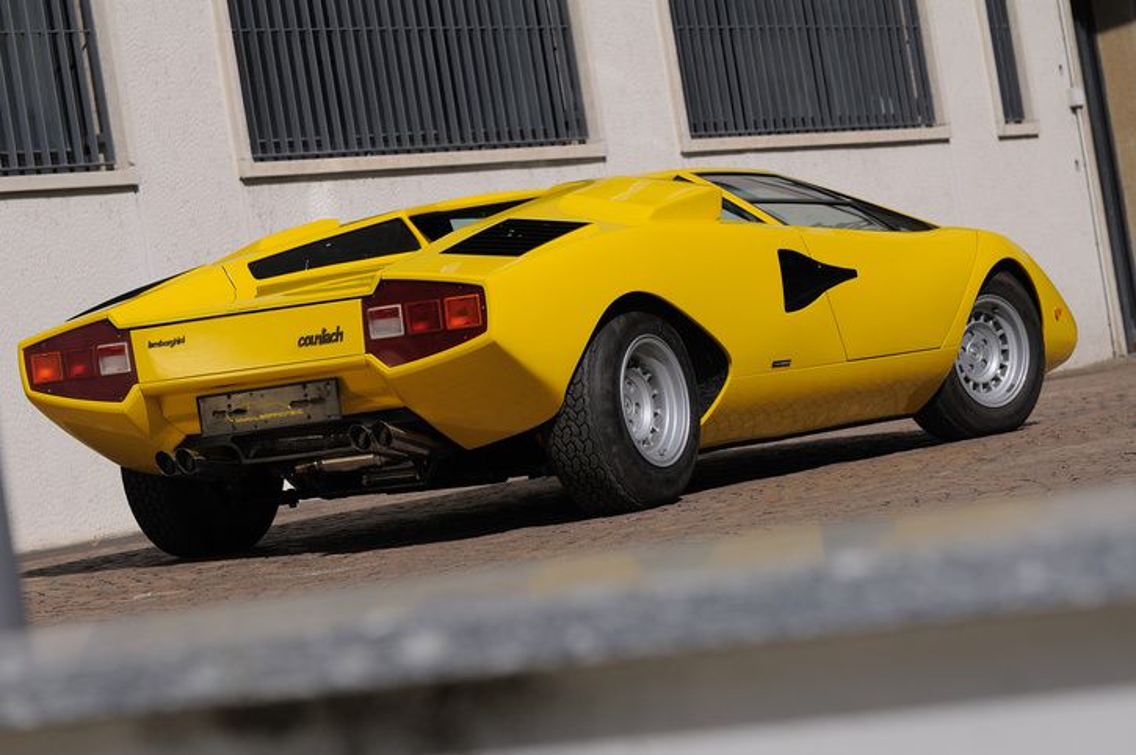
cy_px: 378
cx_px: 568
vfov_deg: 11.7
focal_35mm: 117
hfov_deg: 17.5
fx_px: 3689
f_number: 5
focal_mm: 78
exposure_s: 1/1250
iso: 200
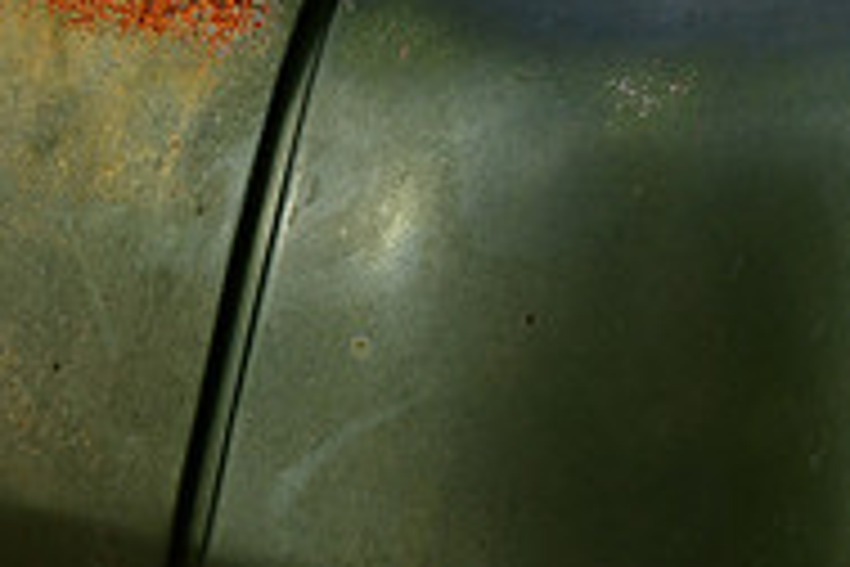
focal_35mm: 175
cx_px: -9
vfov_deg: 7.8
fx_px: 4132
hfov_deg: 11.6
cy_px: 569
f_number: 9
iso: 200
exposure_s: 1/320
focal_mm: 38
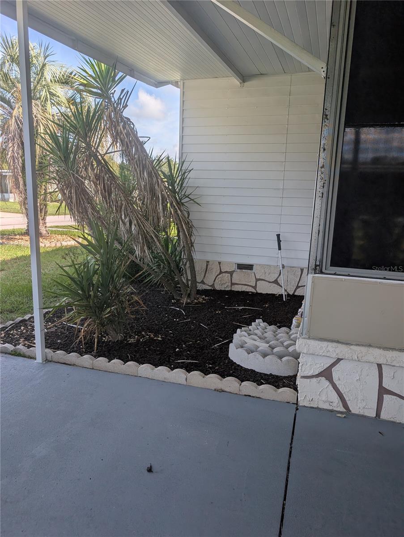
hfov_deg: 56.9
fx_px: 373
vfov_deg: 71.5
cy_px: 268
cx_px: 202
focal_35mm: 24
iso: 21
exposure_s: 1/531
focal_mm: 6.9
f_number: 1.68
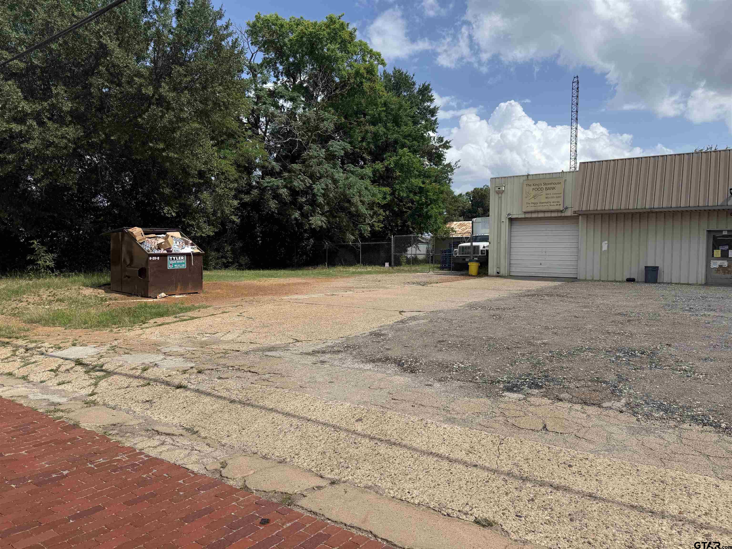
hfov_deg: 71.6
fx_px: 508
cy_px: 274
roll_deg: -0.5
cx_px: 366
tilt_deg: -3.3
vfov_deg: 56.8
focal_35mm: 24
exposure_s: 1/6173
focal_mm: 6.76
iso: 80
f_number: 1.78
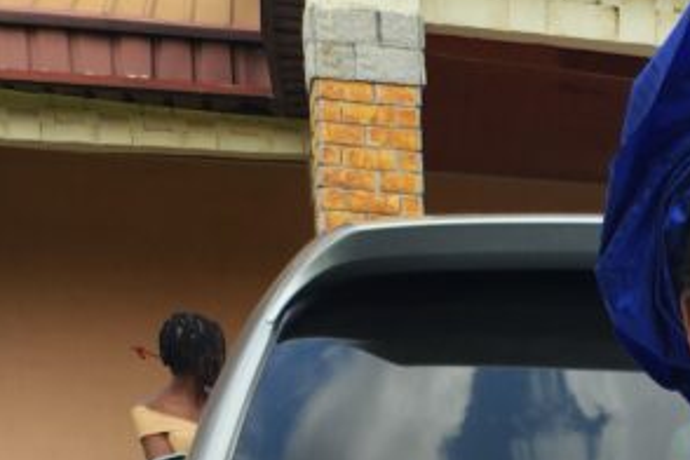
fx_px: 1667
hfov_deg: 22.0
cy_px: 1033
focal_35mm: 87
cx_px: 784
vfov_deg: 12.8
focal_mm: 5
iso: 50
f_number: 1.8
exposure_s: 1/1238
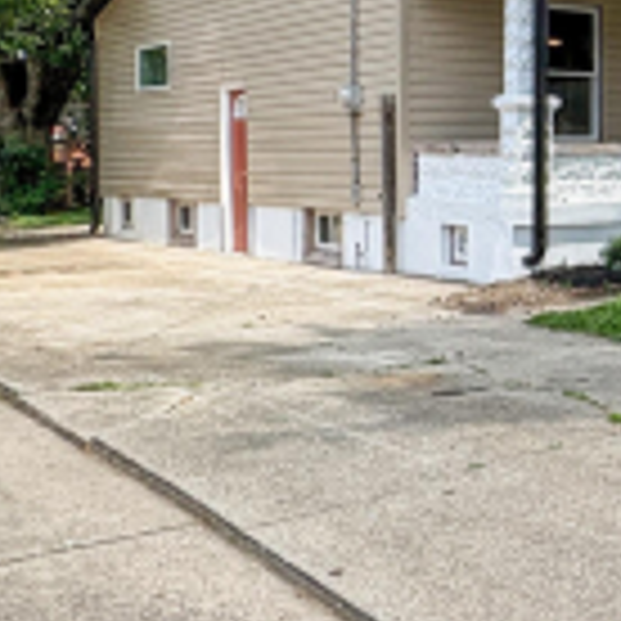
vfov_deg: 28.2
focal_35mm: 60
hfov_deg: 21.9
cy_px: 160
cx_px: 1017
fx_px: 1218
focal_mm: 2.22
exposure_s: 1/1000
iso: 50
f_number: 2.2
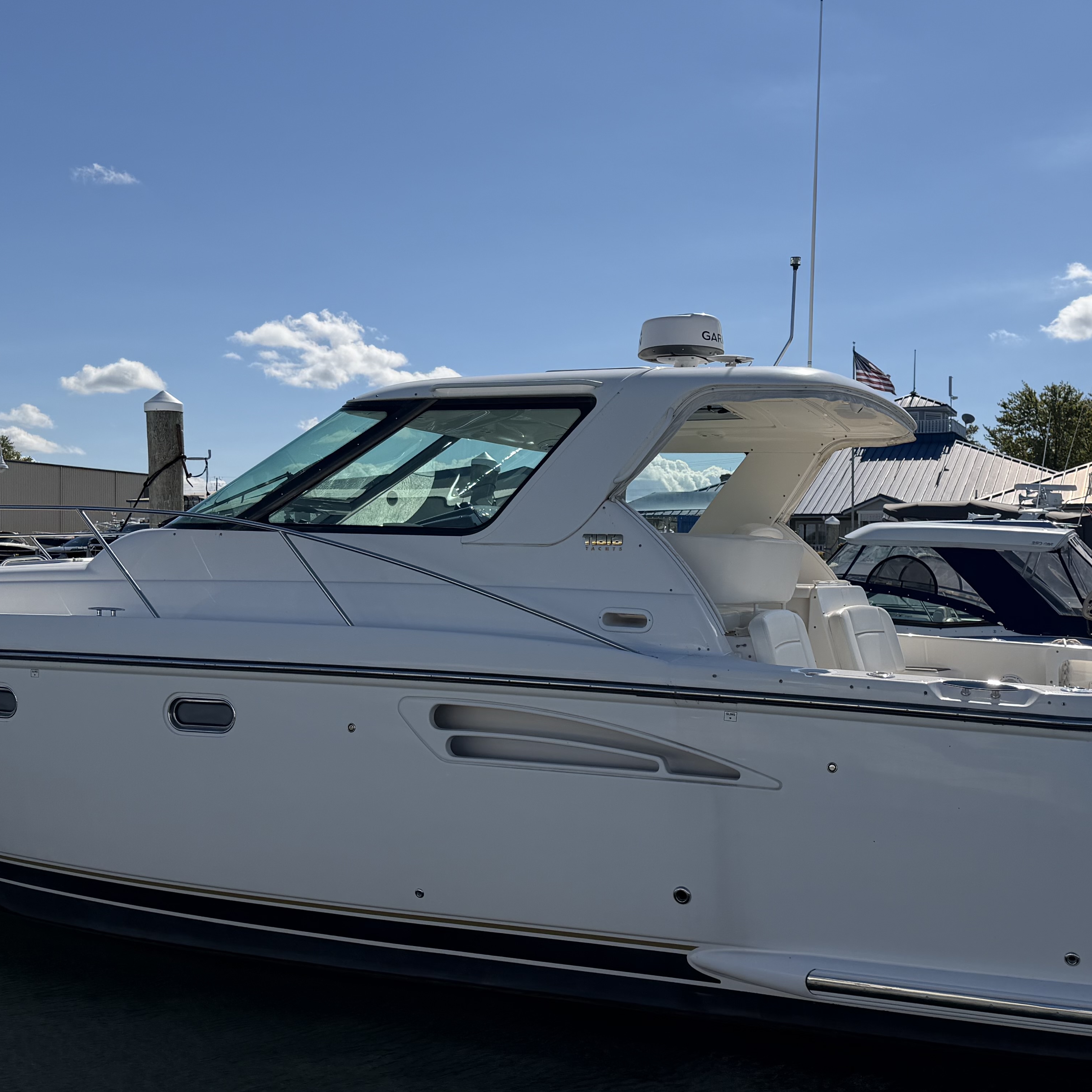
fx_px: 1428
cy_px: 570
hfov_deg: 41.8
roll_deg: -0.1
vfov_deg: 41.9
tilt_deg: +0.2
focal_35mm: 40
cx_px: 622
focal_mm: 6.76
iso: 80
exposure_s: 1/10309
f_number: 1.78
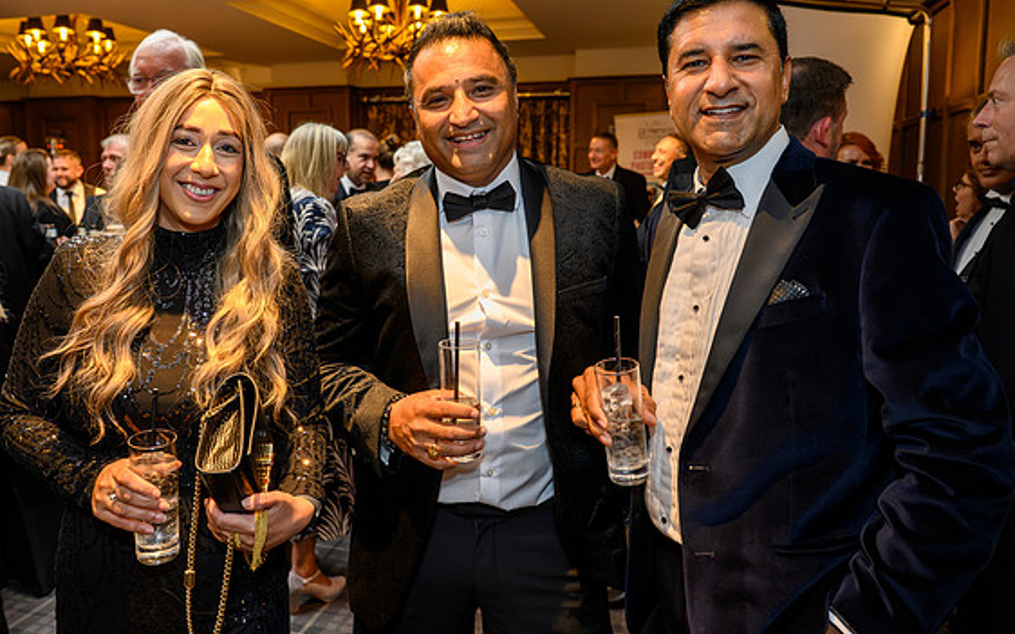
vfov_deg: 44.3
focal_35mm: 28
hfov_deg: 66.2
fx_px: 774
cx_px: 438
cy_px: 253
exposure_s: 1/125
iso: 2200
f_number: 4
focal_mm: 24
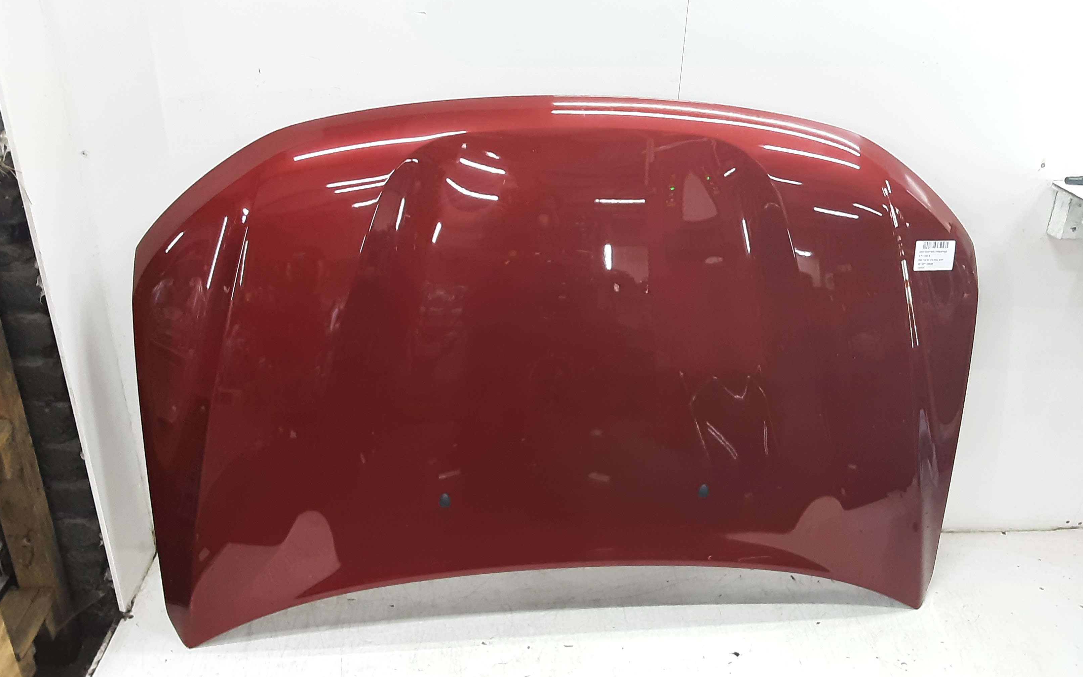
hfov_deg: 64.6
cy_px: 376
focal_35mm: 29
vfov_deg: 43.1
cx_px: 540
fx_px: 856
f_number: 1.9
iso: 200
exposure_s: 1/25
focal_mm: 2.91
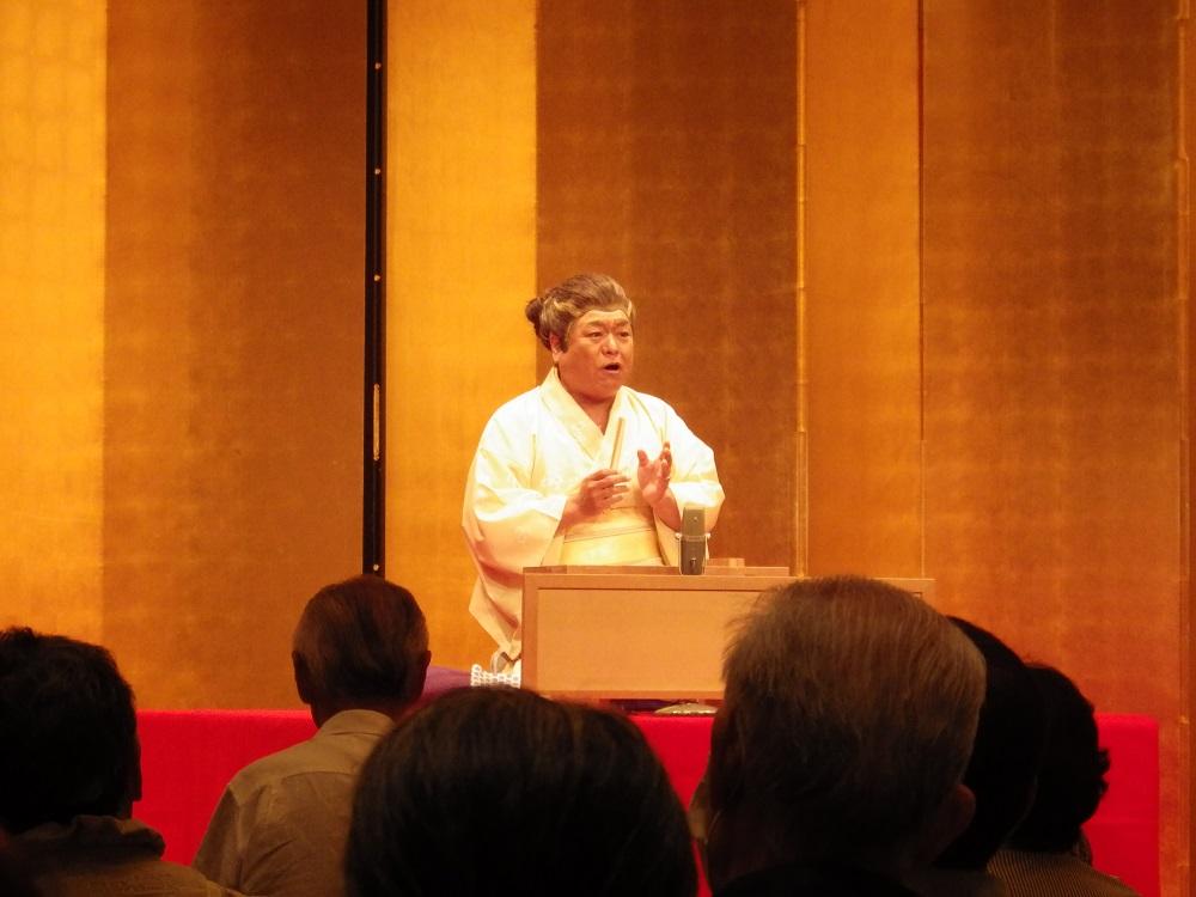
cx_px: 598
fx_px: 5839
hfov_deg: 11.7
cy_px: 448
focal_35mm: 169
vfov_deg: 8.8
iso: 640
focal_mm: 30.4
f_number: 5.3
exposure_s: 1/80
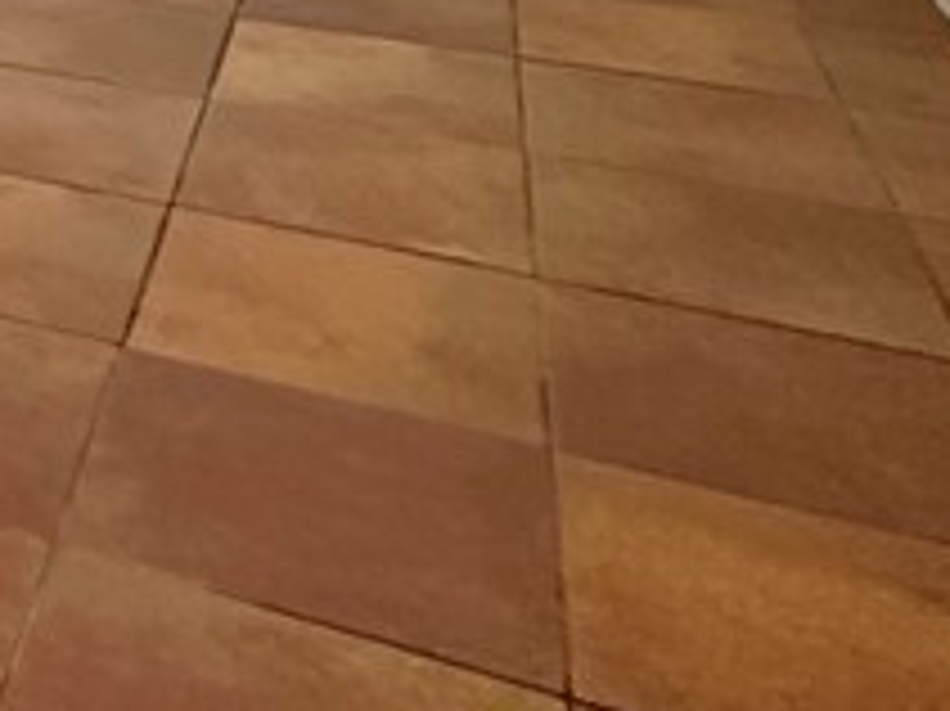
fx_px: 1865
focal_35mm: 68
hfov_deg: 21.3
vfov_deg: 16.9
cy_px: -657
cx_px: -662
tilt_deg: +0.9
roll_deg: +0.2
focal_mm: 2.22
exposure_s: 1/60
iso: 250
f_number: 2.2
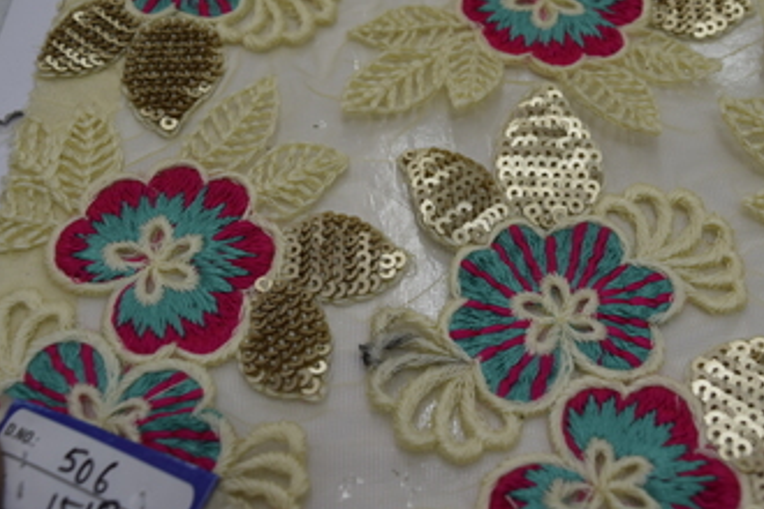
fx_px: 1061
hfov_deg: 39.4
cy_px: 264
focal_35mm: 50
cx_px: 458
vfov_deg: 27.0
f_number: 5.6
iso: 450
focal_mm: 22
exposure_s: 1/125
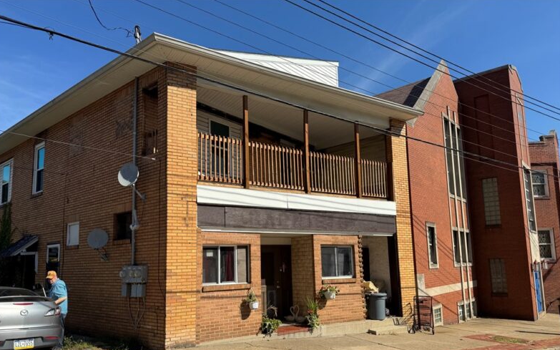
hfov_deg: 70.4
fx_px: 397
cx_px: 278
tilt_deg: +11.6
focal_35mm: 26
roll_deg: +0.4
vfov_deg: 47.3
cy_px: 213
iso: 80
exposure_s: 1/4608
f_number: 1.78
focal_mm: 6.76
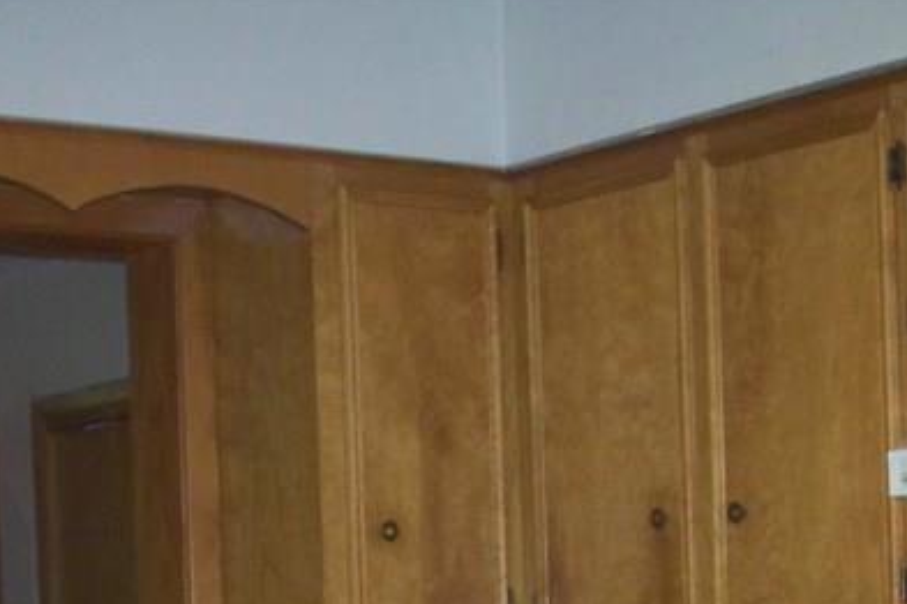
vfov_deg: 12.7
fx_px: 2595
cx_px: 470
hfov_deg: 19.8
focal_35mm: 103
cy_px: 874
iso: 200
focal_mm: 6.3
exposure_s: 1/60
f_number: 3.9
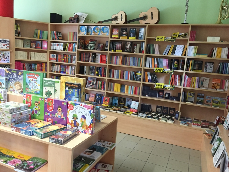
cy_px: 86
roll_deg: -5.3
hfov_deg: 61.6
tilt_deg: -7.4
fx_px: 192
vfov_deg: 48.3
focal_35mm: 29
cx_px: 114
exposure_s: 1/33
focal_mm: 4.15
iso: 200
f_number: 2.2
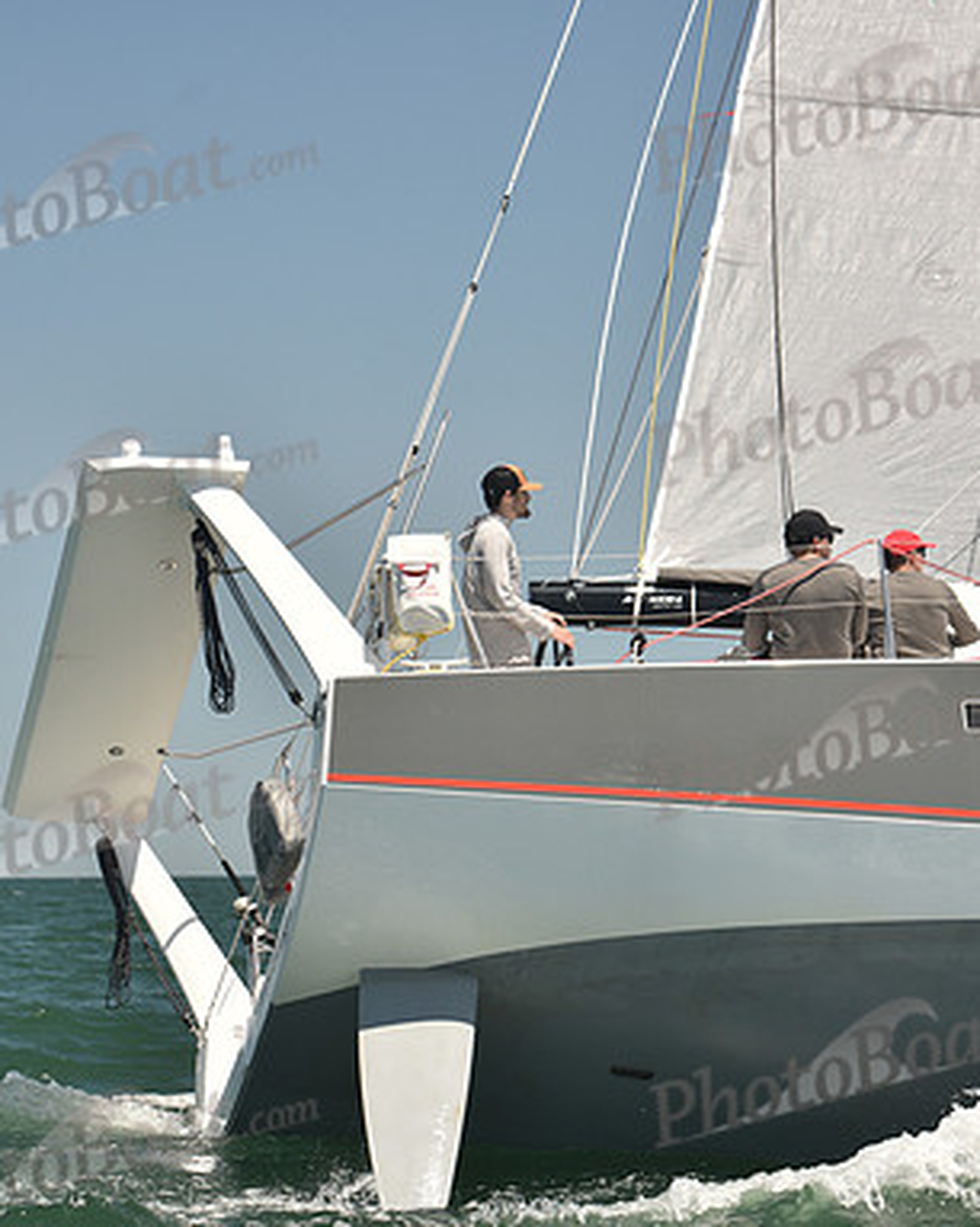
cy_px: 617
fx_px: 5261
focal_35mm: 145
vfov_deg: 13.3
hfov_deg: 10.6
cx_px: 487
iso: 250
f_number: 5
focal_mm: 102
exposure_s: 1/800
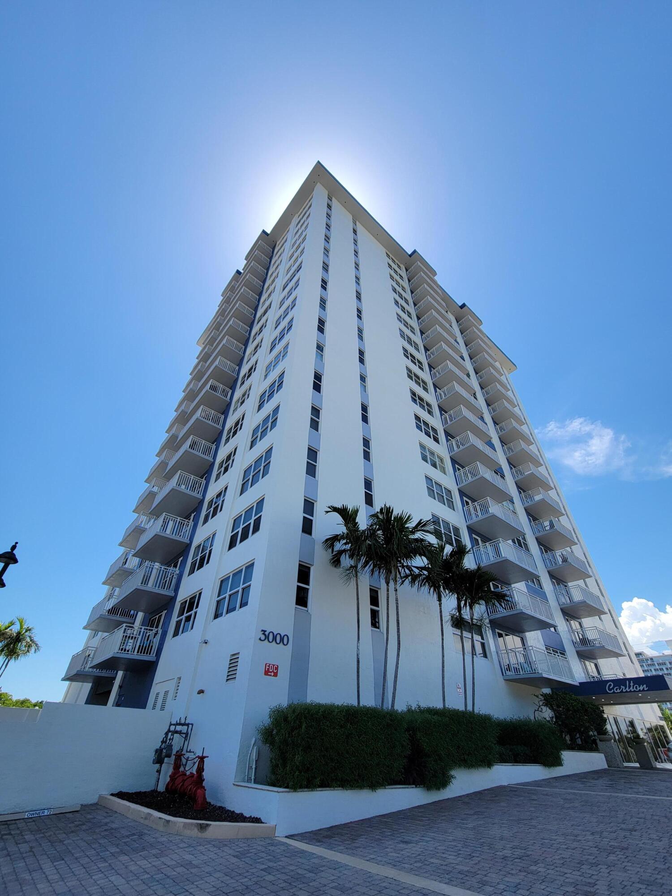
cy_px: 448
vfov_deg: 106.2
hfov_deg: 89.9
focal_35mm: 13
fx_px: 336
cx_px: 336
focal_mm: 2.2
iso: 50
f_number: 2.2
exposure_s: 1/1192
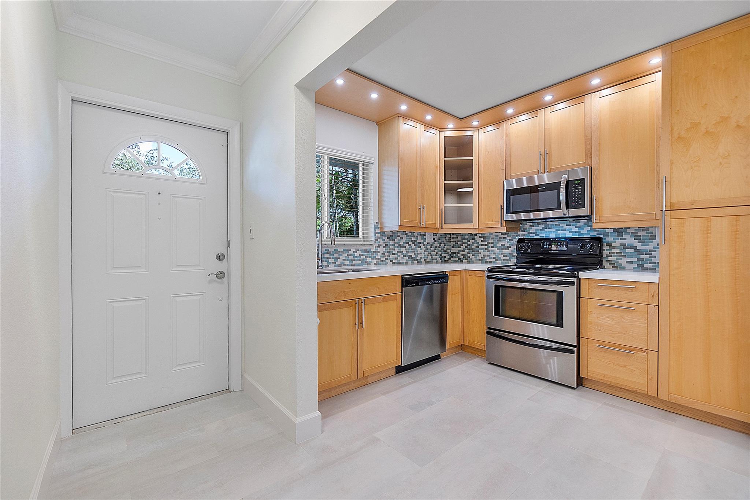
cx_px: 375
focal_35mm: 15
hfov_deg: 100.4
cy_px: 250
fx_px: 312
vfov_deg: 77.3
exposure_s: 1/50
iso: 250
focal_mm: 10
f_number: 8
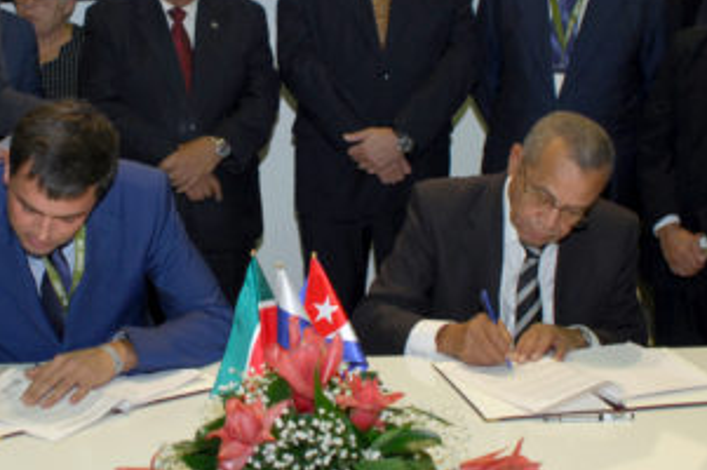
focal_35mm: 57
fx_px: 1118
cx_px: 270
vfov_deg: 23.6
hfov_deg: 34.9
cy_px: 155
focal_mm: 28
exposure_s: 1/60
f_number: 4
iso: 400
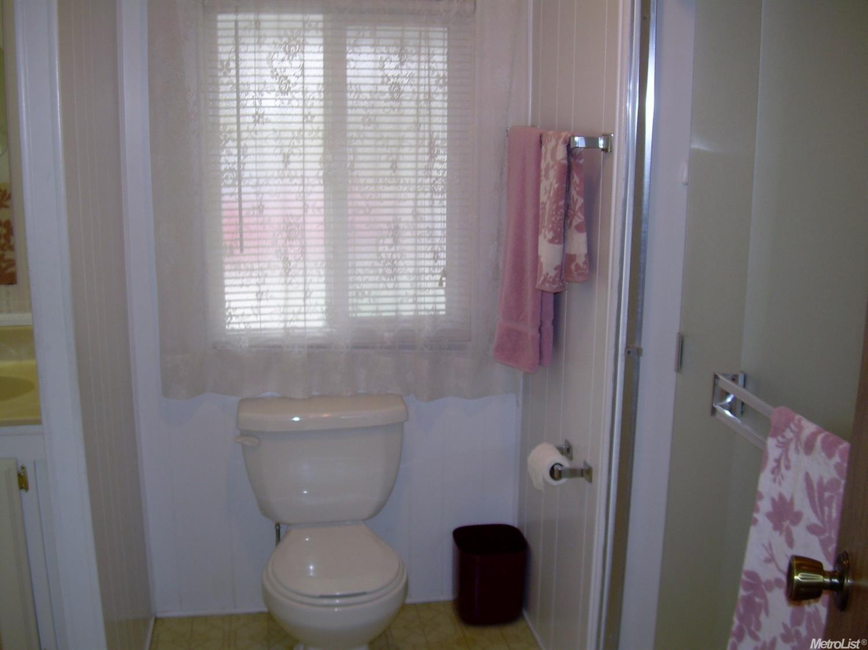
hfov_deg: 49.0
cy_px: 325
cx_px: 434
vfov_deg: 37.7
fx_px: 952
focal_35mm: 38
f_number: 2.8
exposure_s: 1/30
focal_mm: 6.3
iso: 50
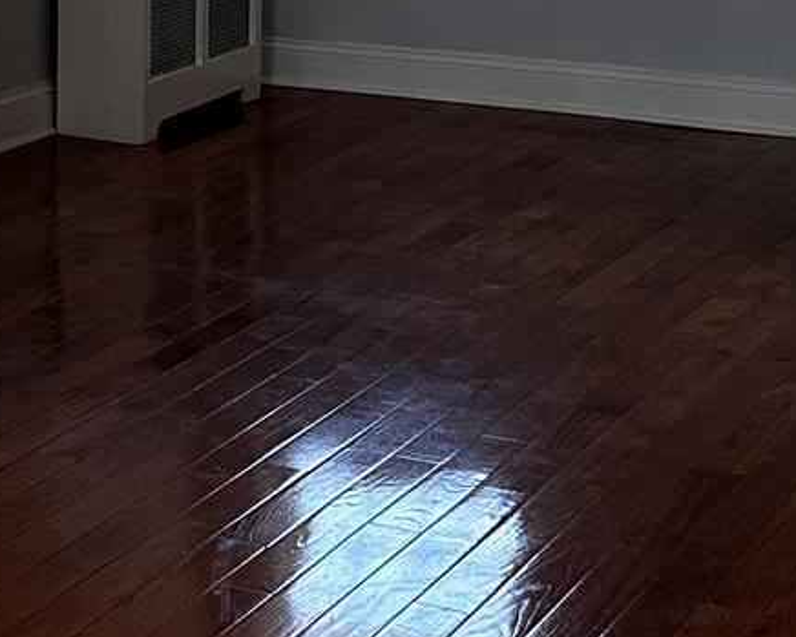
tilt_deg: -4.2
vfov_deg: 13.6
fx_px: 2592
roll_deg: +0.5
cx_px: -144
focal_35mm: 110
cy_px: -164
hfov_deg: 16.8
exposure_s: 1/120
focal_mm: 6.86
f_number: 1.78
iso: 200
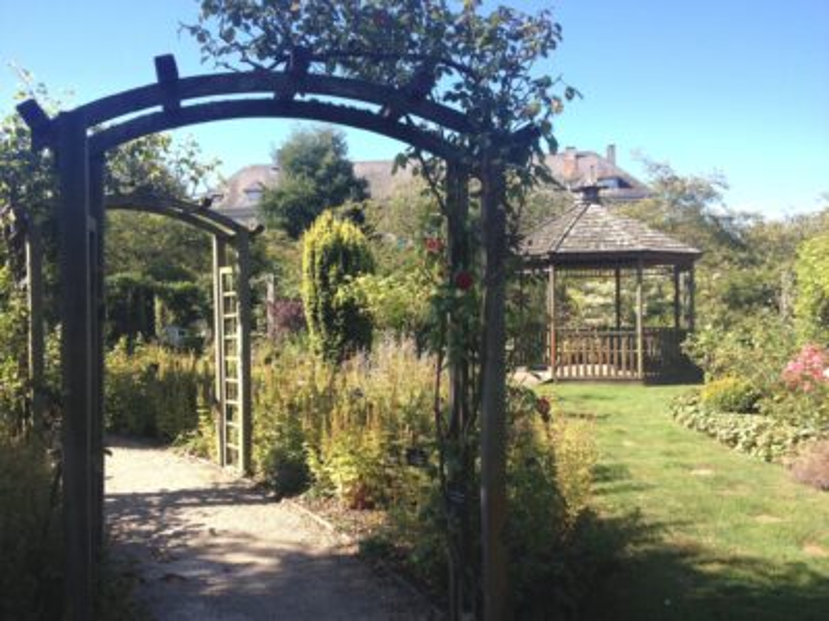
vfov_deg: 40.7
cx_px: 414
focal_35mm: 35
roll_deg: +1.2
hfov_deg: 52.6
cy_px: 310
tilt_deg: -2.5
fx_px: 838
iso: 50
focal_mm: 4.28
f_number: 2.4
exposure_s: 1/699
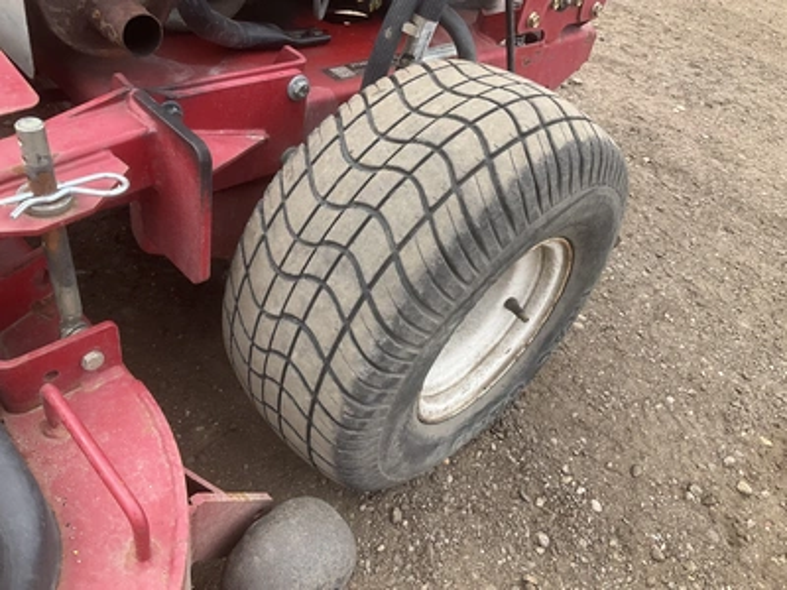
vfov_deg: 48.2
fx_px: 659
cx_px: 394
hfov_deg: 61.7
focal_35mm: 29
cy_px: 295
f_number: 1.8
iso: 25
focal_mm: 3
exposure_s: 1/454
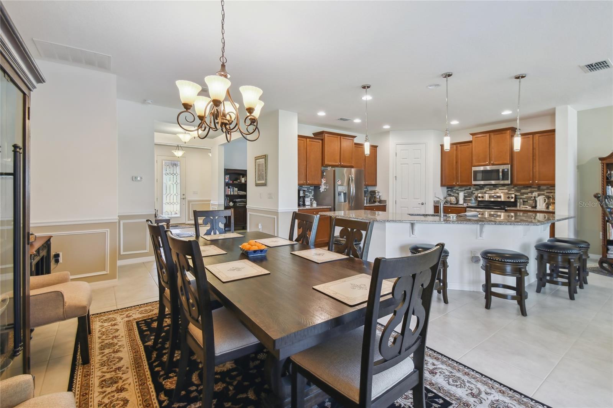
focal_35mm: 15
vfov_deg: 77.3
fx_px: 255
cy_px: 204
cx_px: 306
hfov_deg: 100.4
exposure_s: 1/6
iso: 100
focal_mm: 10
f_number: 7.1
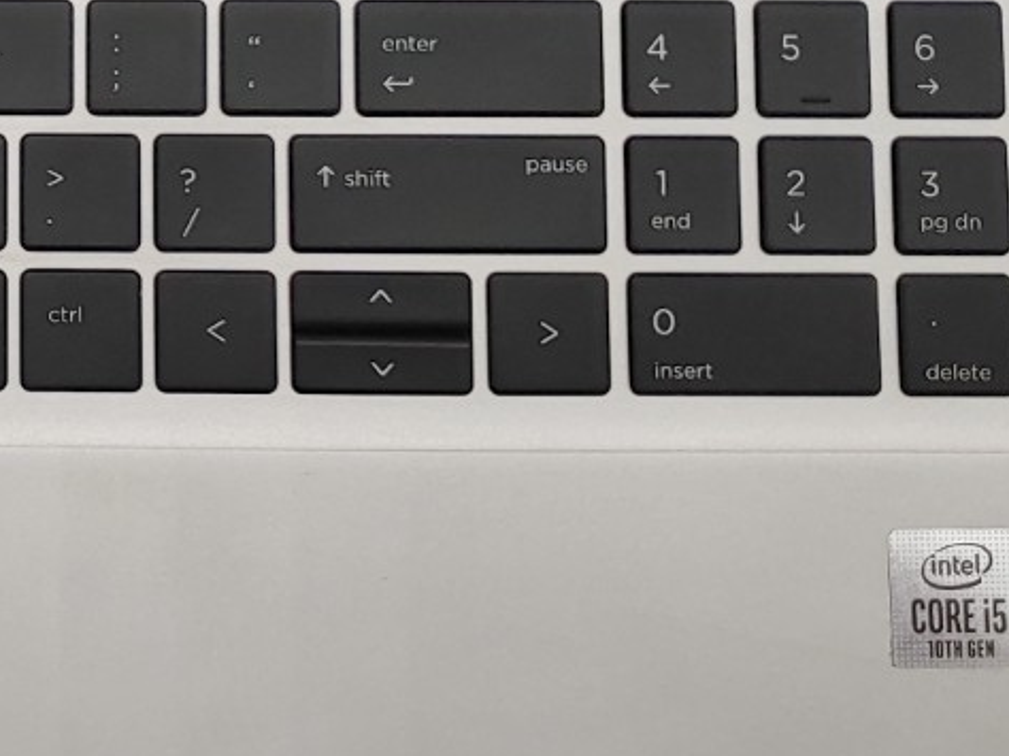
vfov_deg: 18.4
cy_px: 128
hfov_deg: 23.4
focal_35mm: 79
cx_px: -72
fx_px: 2302
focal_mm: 4.36
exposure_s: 1/182
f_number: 1.8
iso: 50
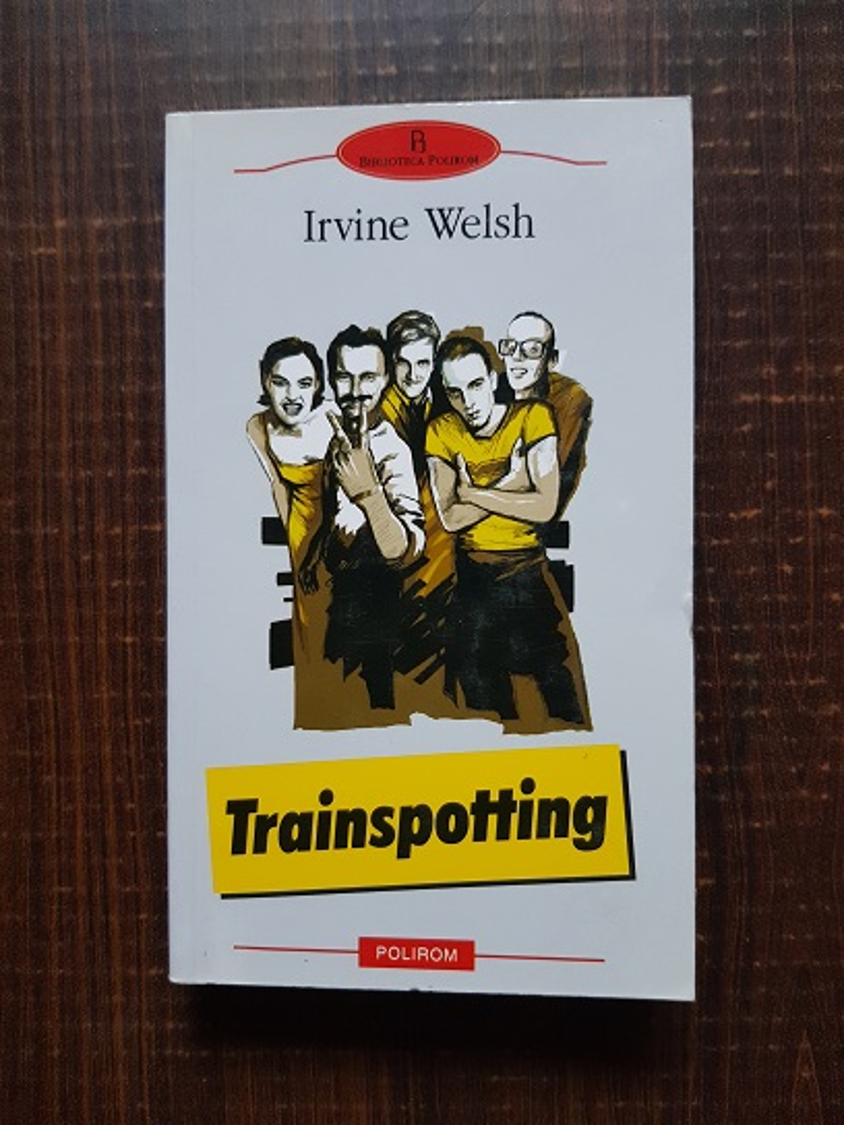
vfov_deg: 67.3
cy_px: 562
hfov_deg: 53.1
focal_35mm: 26
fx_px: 845
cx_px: 422
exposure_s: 1/50
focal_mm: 4.3
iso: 400
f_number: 1.7
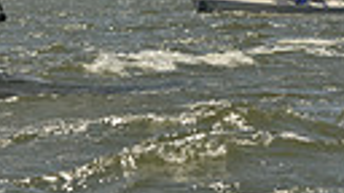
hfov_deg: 2.1
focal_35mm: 1044
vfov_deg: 1.2
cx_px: -26
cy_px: -520
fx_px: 9523
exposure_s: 1/1250
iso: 280
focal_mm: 220
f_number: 11
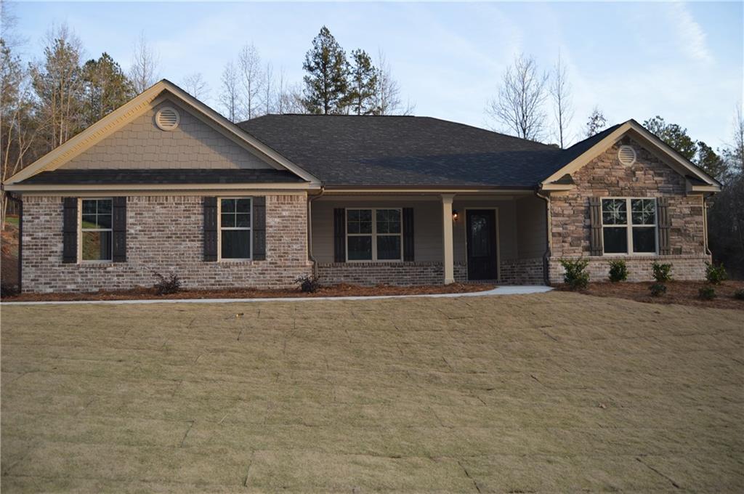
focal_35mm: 27
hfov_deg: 67.4
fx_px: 557
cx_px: 372
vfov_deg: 47.8
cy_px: 247
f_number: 3.5
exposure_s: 1/200
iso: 110
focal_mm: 18
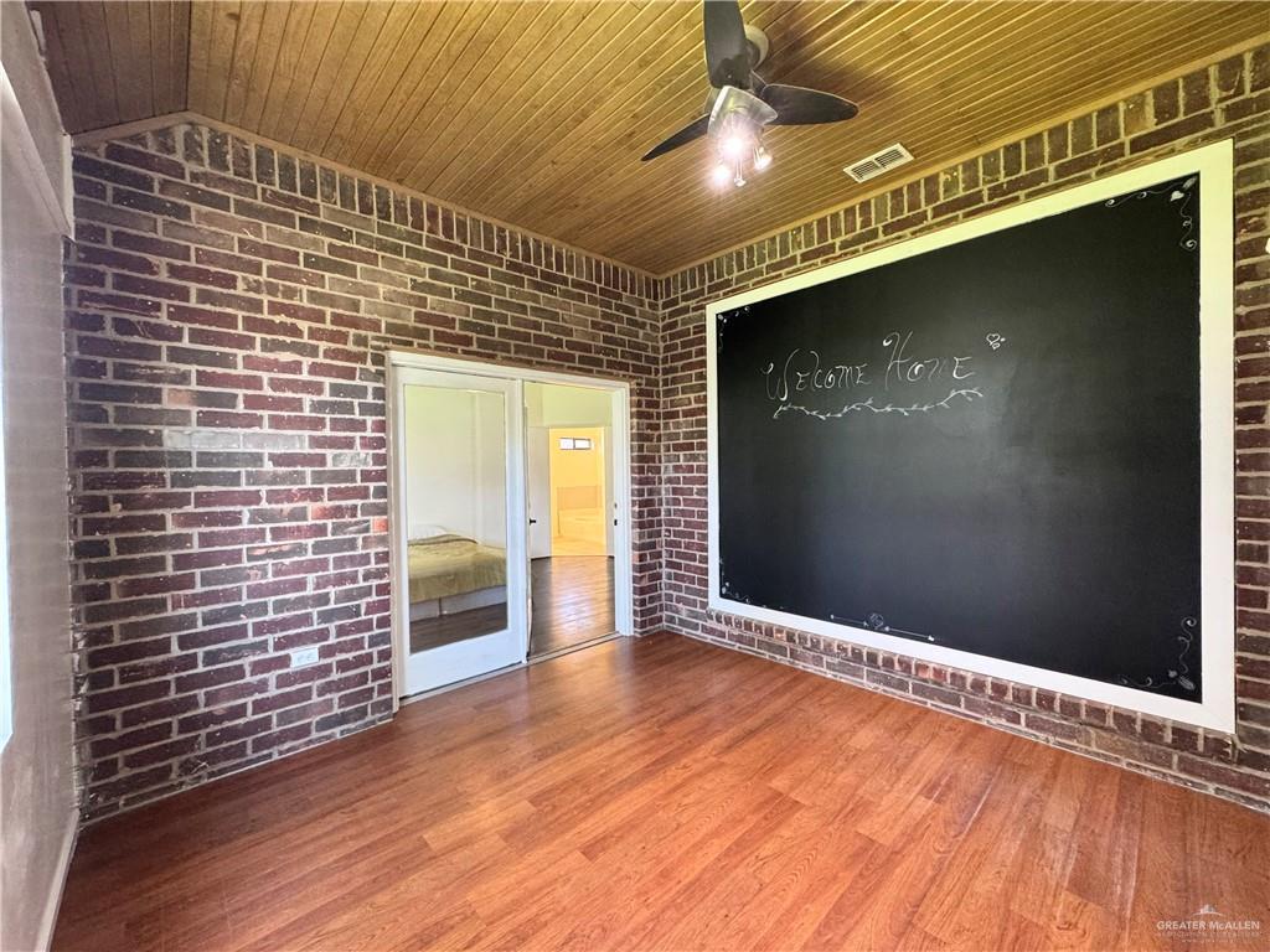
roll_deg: +0.8
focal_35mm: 14
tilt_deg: -1.0
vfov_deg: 85.7
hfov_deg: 102.1
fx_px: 514
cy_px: 476
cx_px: 635
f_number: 2.2
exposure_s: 1/60
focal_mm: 2.22
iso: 400
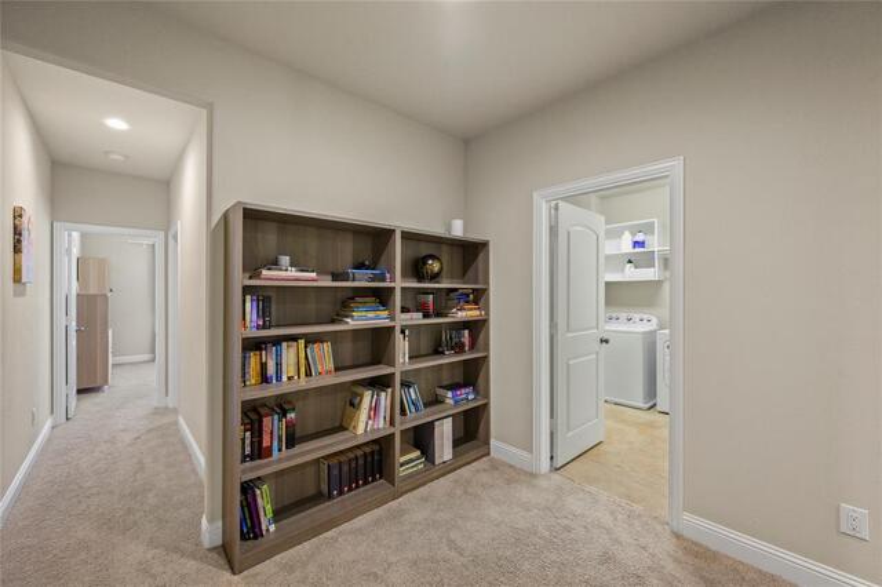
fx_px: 343
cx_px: 441
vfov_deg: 81.1
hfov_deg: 104.3
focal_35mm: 14
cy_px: 294
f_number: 8
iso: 1600
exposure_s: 1/8
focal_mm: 14
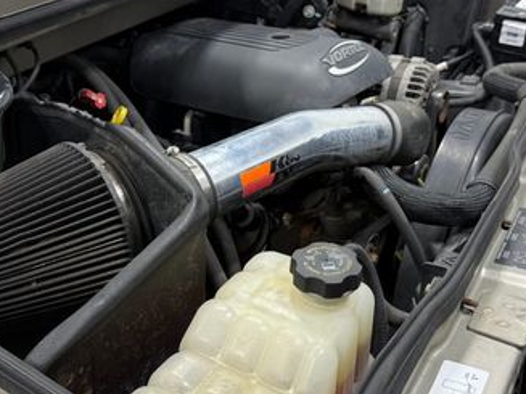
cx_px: 251
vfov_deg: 30.8
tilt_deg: -31.2
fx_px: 714
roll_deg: -1.3
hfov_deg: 40.4
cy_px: 219
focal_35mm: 47
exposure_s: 1/120
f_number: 1.78
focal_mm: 6.76
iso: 64
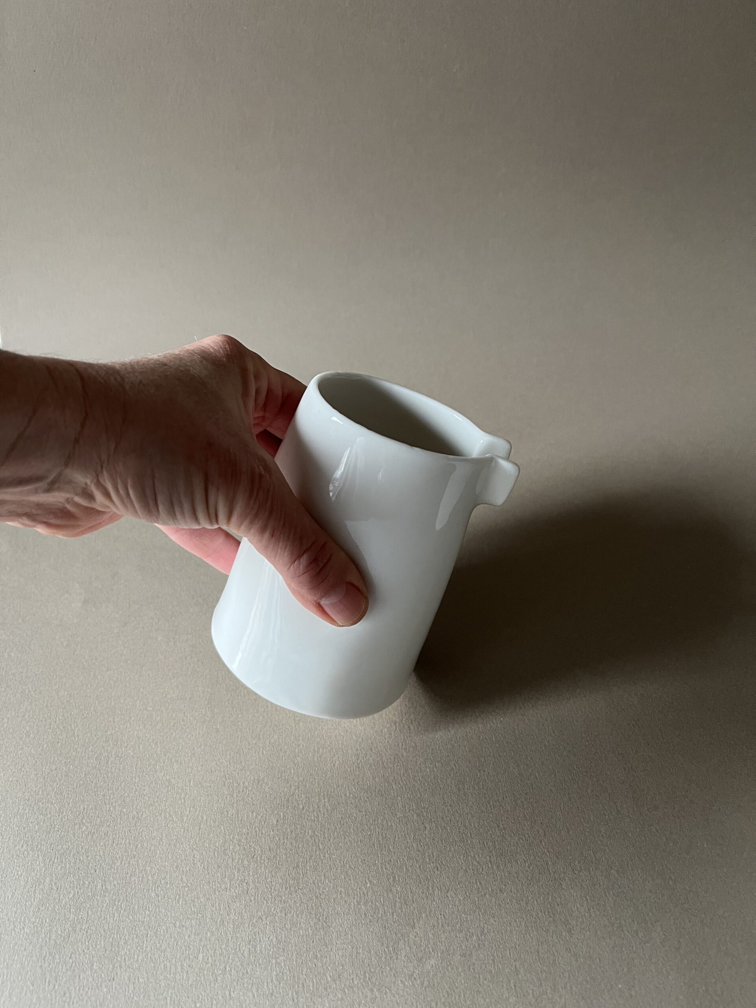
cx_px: 378
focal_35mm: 26
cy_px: 504
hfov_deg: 53.1
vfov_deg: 67.3
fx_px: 757
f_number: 1.6
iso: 320
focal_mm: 5.1
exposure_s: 1/60
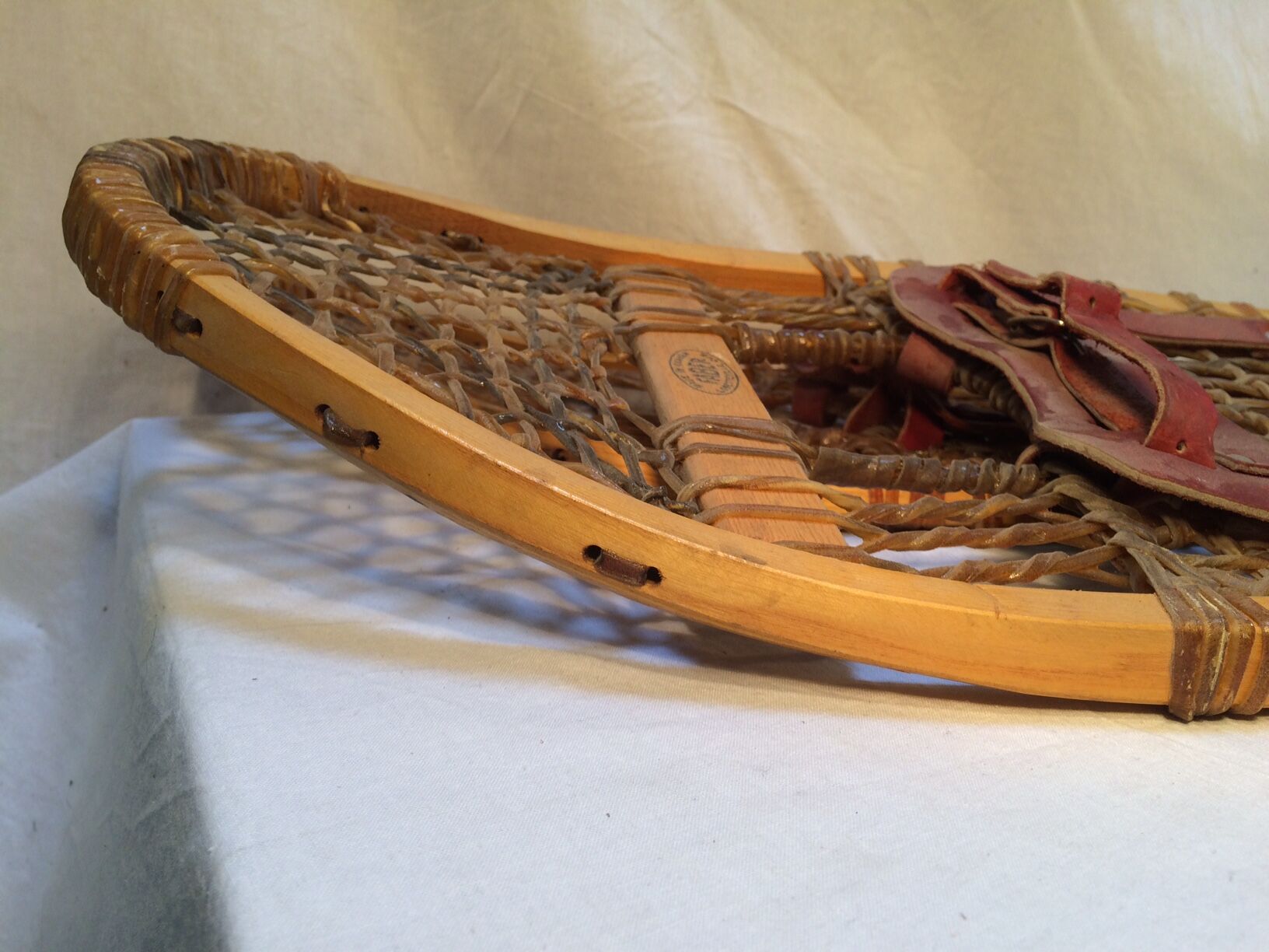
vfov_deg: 48.2
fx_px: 1063
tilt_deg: -12.9
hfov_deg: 61.7
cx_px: 634
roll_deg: -3.0
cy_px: 476
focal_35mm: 29
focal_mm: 4.15
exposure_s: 1/50
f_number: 2.2
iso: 32
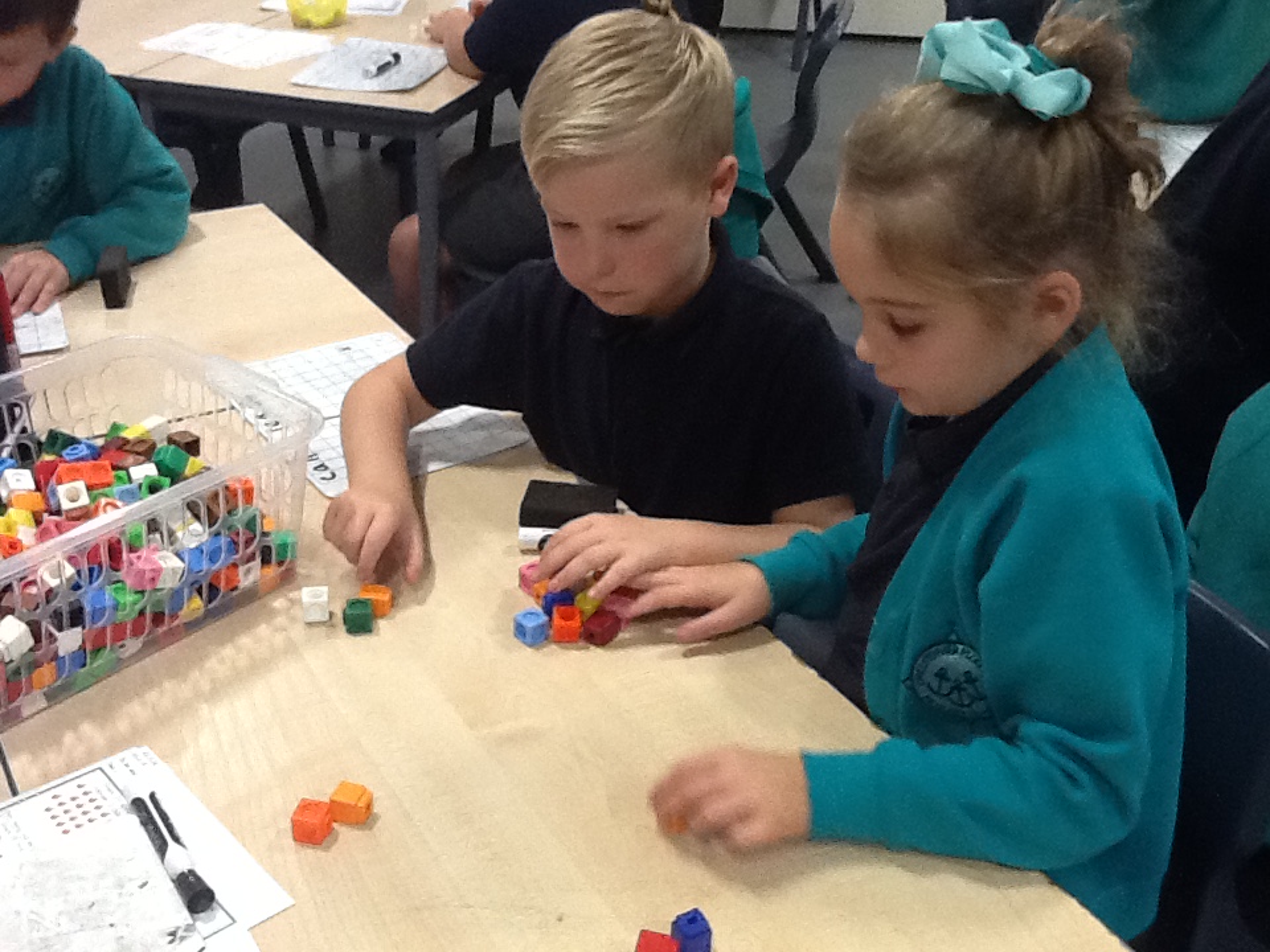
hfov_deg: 42.9
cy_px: 476
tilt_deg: -29.2
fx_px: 1614
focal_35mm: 44
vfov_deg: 32.9
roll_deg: -0.2
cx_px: 635
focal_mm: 2.03
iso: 200
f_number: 2.4
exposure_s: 1/30
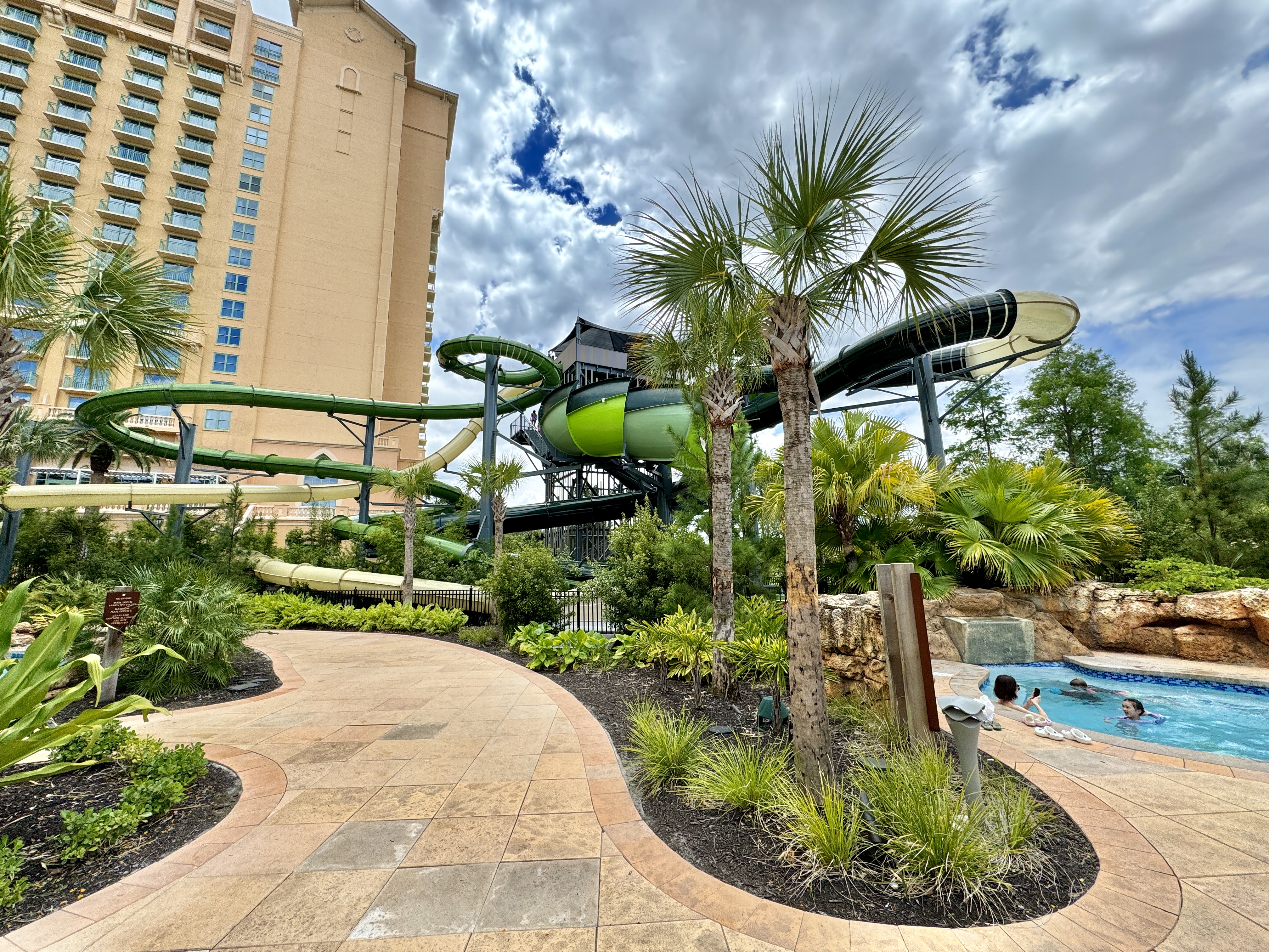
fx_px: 513
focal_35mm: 14
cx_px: 634
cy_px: 476
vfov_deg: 85.7
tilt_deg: +11.1
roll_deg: +0.7
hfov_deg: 102.1
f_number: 2.2
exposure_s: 1/1178
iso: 40
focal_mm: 2.22
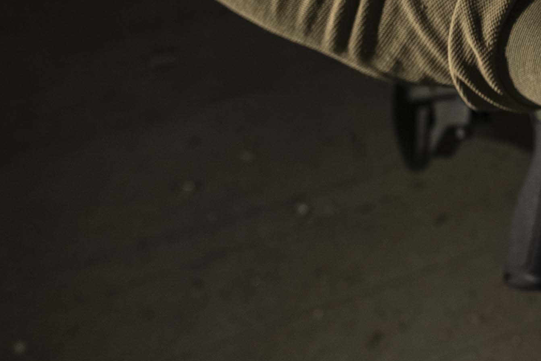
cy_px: 119
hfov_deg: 25.8
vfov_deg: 21.5
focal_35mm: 63
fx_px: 947
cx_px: 756
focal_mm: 20
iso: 1600
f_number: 3.2
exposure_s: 1/50
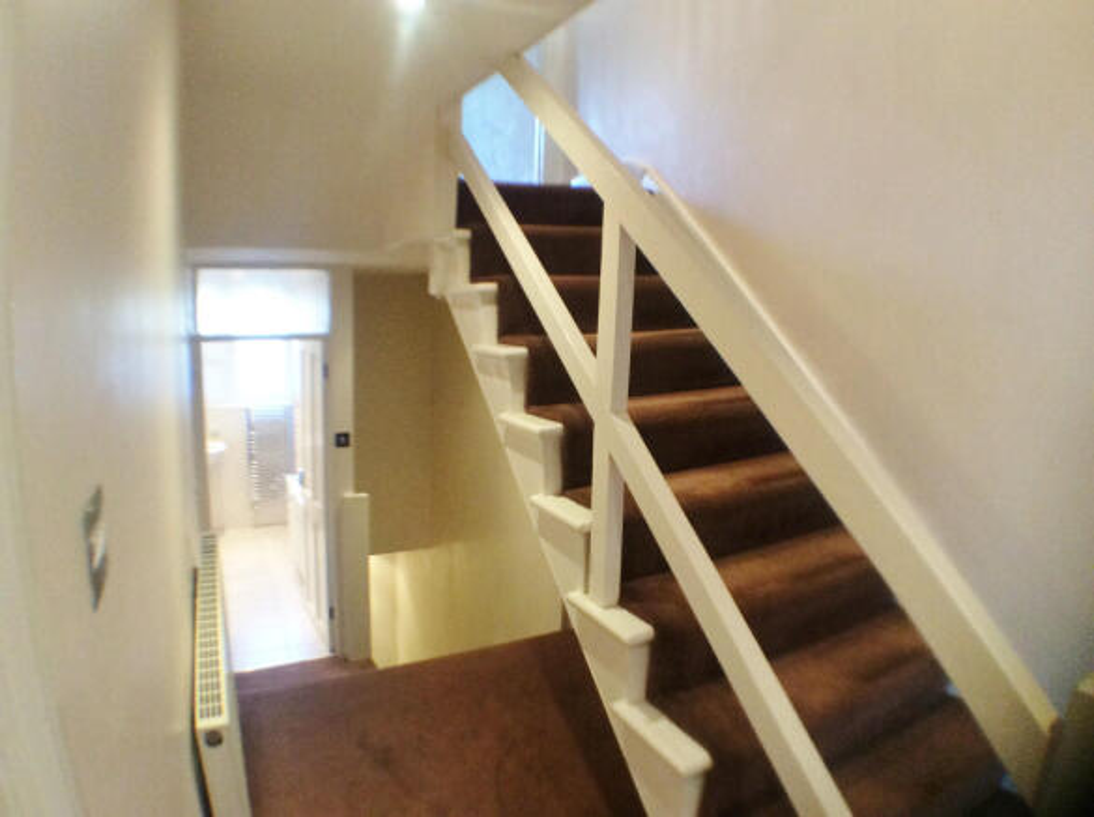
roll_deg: +0.0
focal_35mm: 32
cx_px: 547
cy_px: 408
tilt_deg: -10.2
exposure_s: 1/24
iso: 160
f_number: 2.4
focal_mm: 3.3
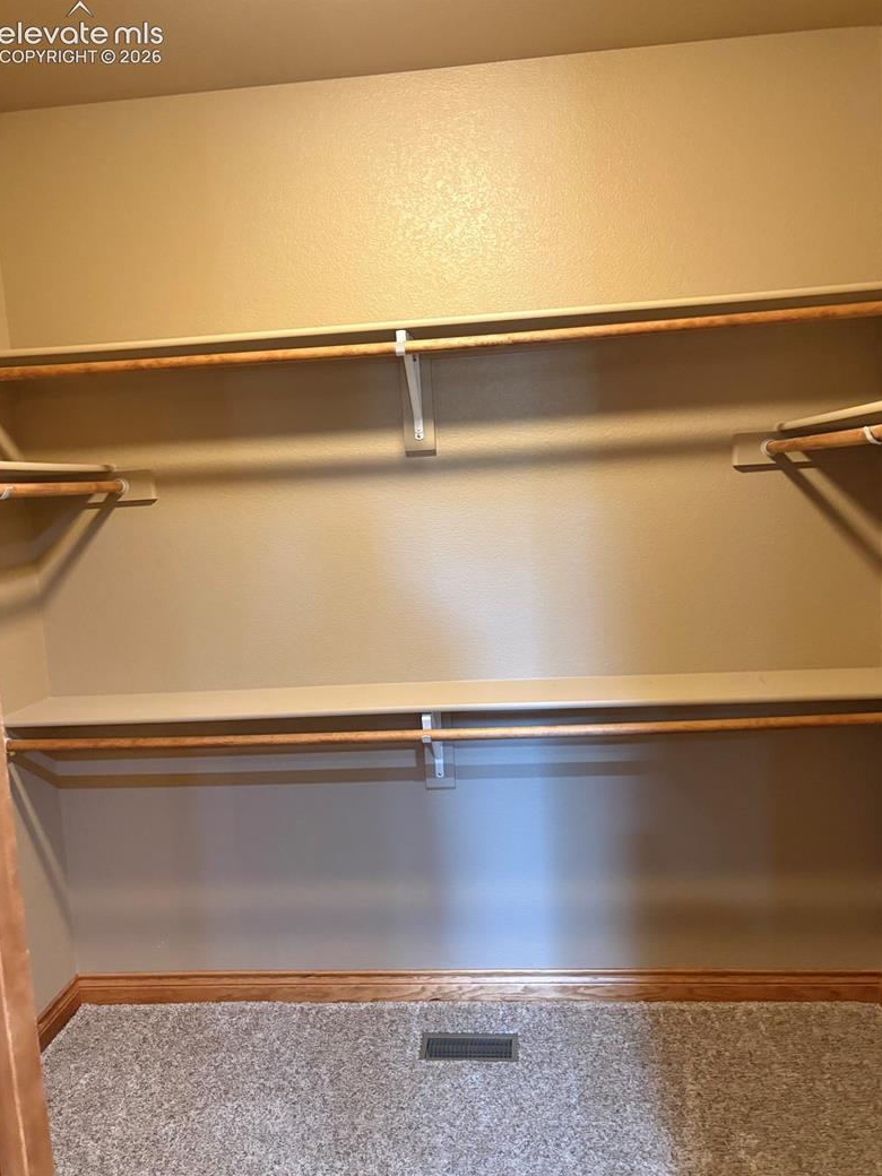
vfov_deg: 65.3
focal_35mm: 27
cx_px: 446
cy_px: 595
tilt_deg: -5.8
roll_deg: +4.0
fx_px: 917
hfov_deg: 51.4
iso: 400
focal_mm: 5.96
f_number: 1.6
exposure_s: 1/60
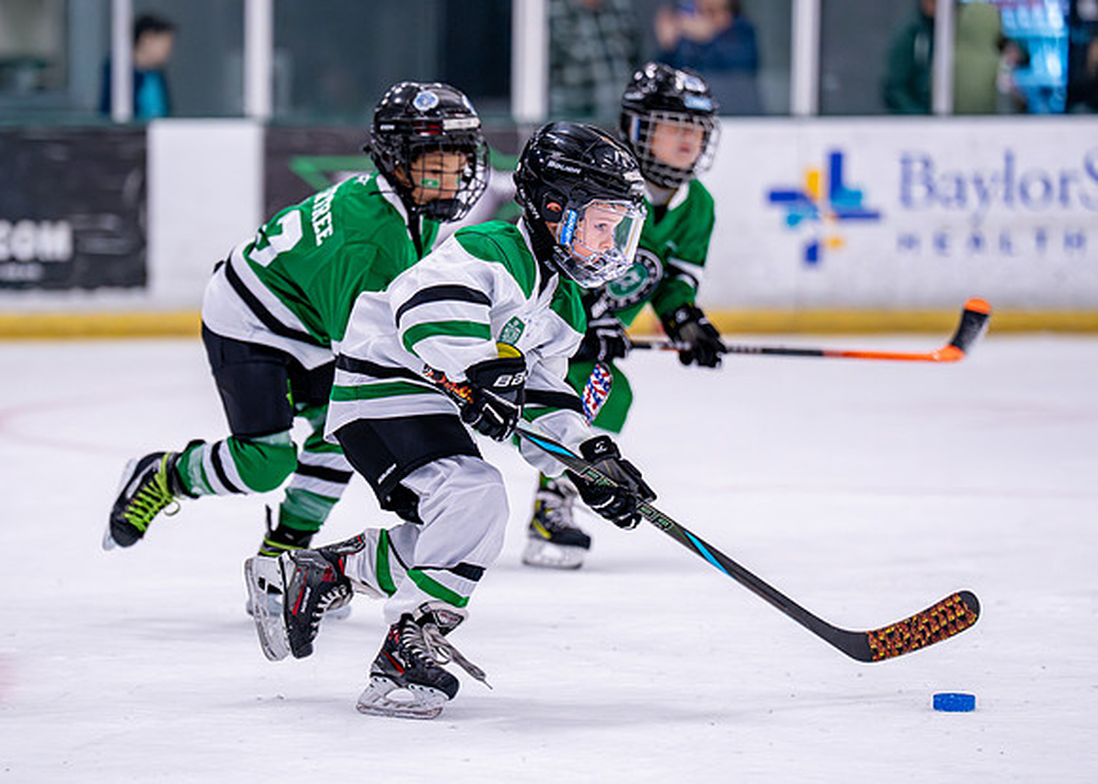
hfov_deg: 9.5
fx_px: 6575
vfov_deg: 6.8
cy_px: 432
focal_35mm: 211
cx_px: 393
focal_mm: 151
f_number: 2.8
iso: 2500
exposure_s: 1/1250
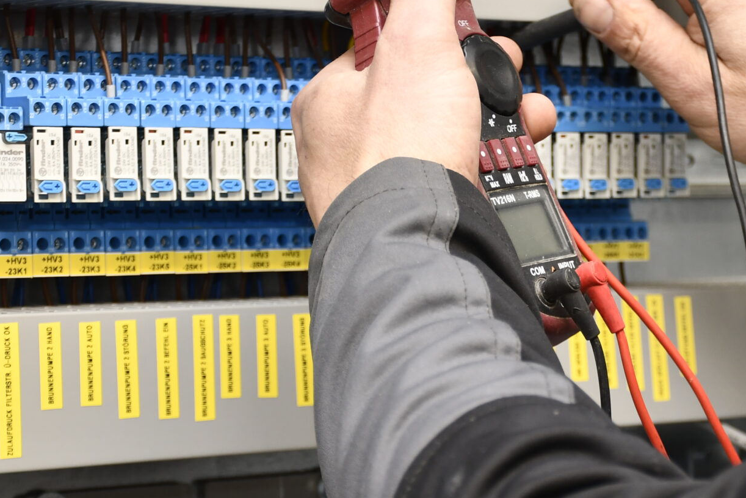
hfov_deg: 15.5
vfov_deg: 10.4
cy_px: 287
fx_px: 2735
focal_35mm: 132
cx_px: 535
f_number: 4.5
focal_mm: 42
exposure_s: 1/60
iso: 500
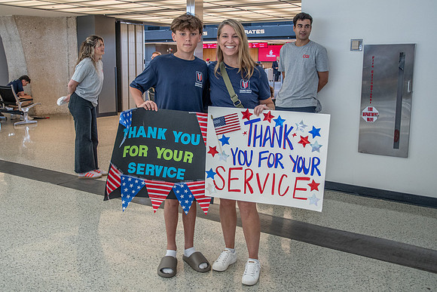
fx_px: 451
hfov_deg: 51.7
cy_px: 130
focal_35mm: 37
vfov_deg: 35.8
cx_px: 202
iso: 800
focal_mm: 22
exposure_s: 1/400
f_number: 3.2
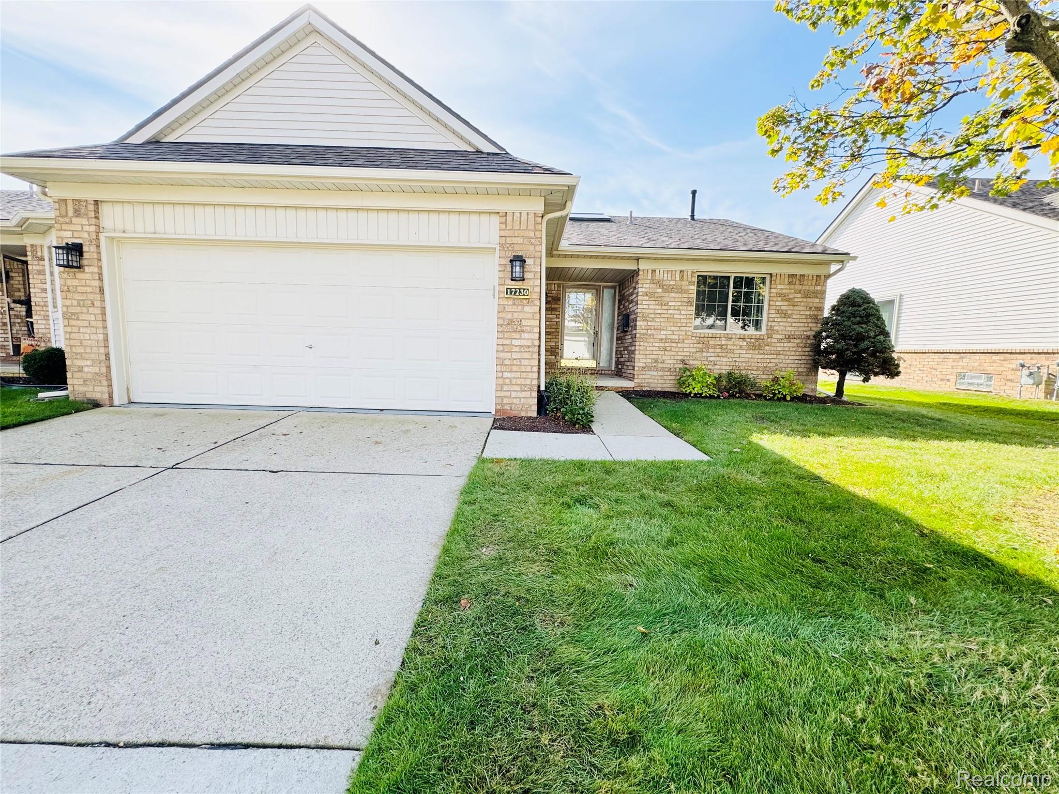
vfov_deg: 85.7
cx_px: 530
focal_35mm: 14
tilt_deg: -6.9
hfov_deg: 102.1
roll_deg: -2.3
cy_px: 397
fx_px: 428
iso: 40
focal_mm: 2.22
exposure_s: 1/556
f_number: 2.2
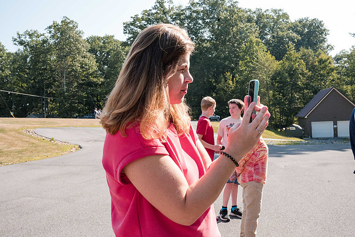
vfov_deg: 35.7
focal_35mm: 37
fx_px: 368
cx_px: 173
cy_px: 116
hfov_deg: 51.5
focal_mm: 35
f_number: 16
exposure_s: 1/2500
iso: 6400
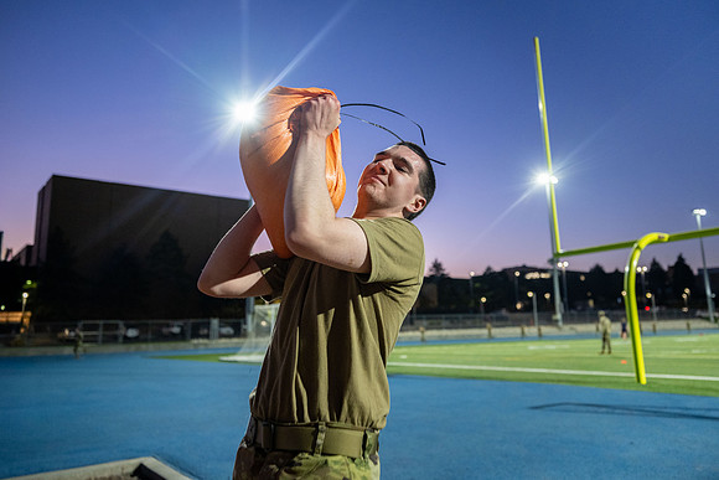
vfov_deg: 45.4
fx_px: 574
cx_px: 377
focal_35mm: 29
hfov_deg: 64.1
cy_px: 224
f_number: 2.8
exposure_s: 1/160
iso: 1600
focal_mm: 26
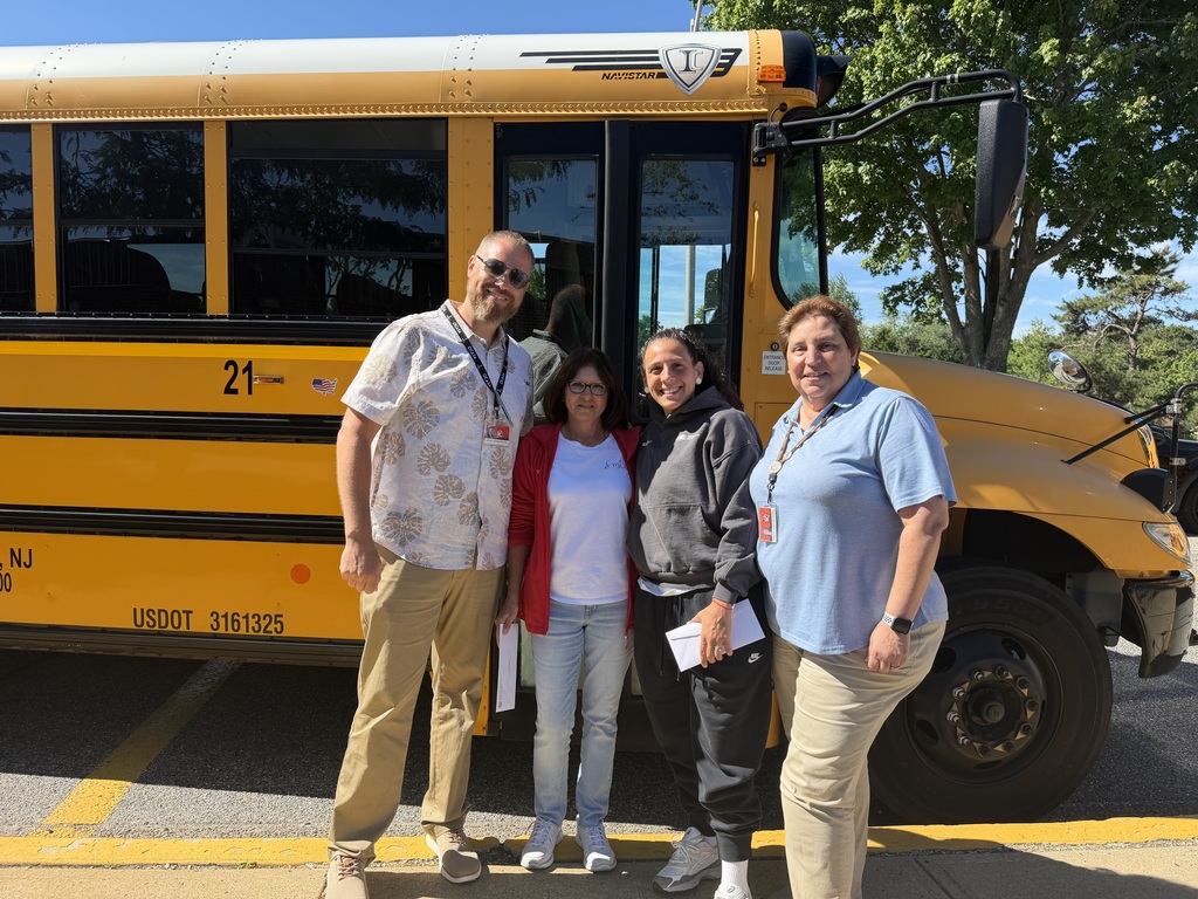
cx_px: 599
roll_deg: -0.1
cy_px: 450
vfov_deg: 56.8
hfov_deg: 71.6
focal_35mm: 24
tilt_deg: -4.4
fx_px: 831
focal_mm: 6.76
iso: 80
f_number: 1.78
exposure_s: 1/2703
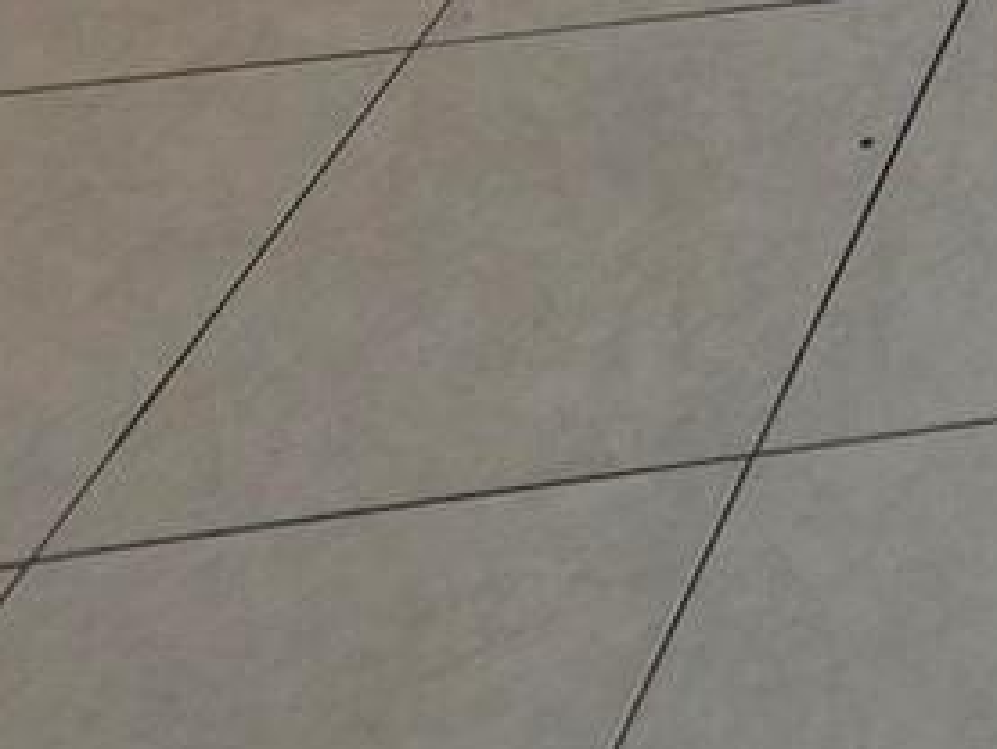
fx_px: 2161
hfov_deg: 16.0
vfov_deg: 12.3
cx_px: 2260
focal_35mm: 75
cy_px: -1329
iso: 100
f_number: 1.9
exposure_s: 1/120
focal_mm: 2.2
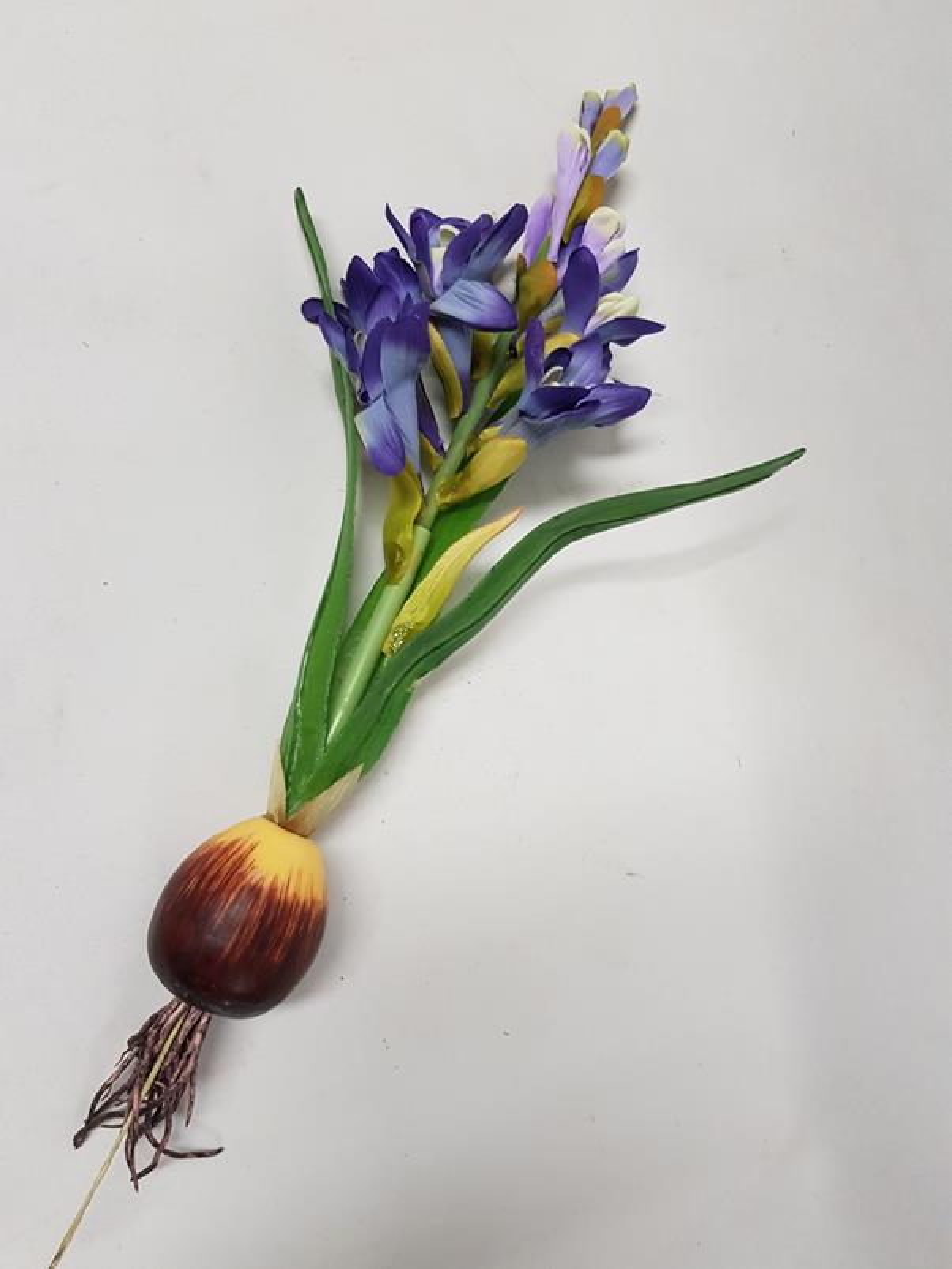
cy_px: 634
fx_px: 953
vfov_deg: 67.3
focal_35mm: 26
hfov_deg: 53.1
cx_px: 476
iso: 200
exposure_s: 1/50
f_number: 1.7
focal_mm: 4.3
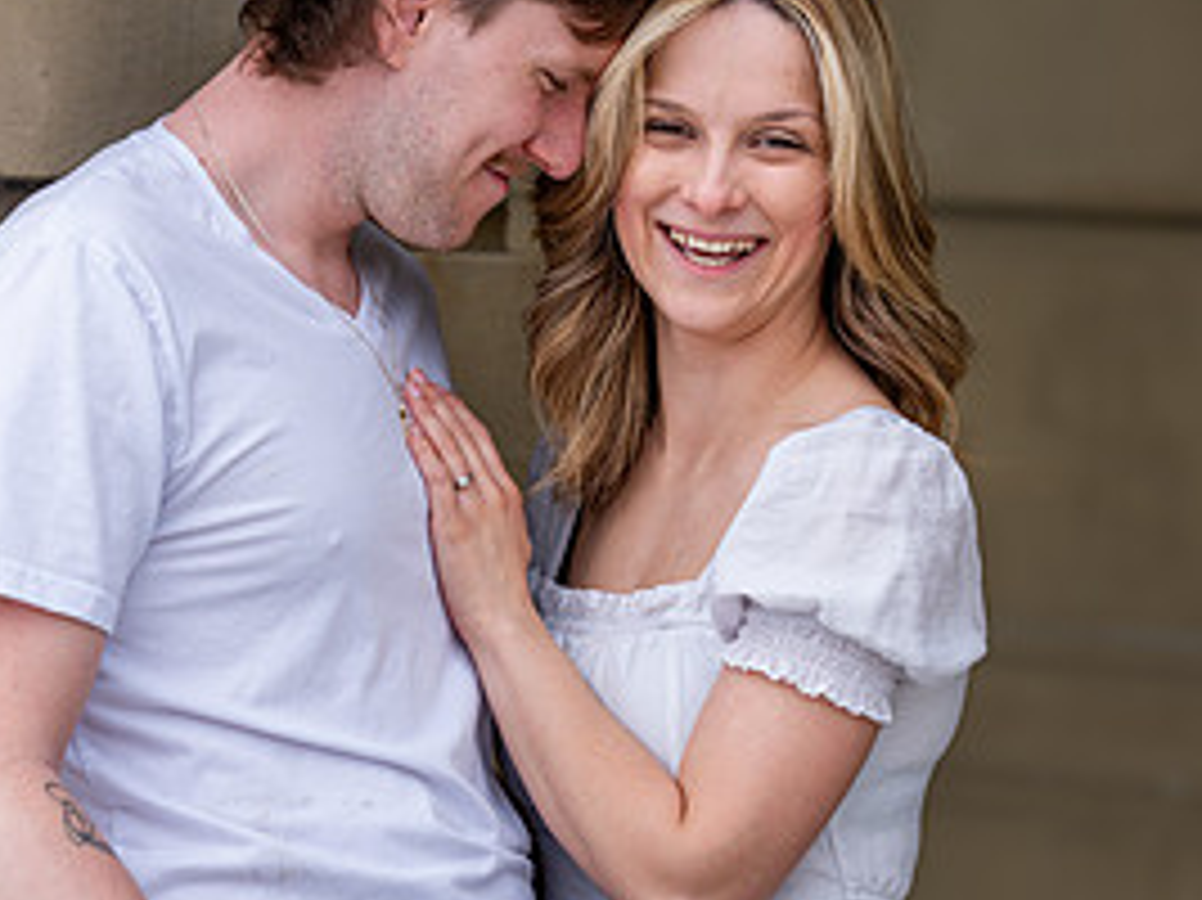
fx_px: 6525
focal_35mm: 188
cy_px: 657
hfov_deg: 10.5
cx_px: 549
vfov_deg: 7.9
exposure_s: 1/640
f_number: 2.8
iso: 100
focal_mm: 116
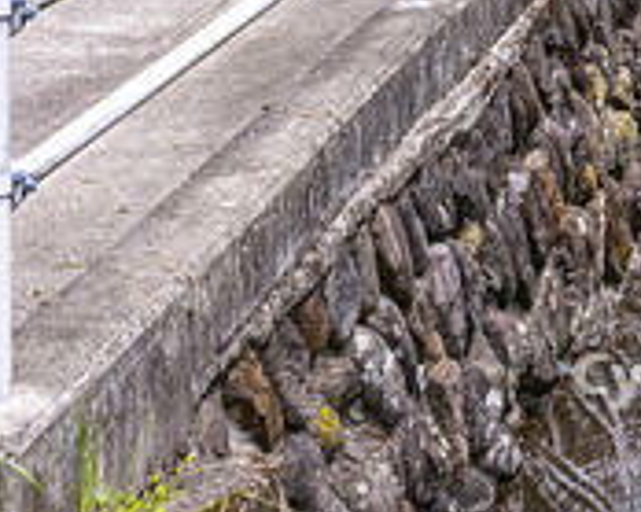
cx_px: 777
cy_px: 365
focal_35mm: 126
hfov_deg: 14.8
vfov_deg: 12.2
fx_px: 2389
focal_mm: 39
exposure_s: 1/20
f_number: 9
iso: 64
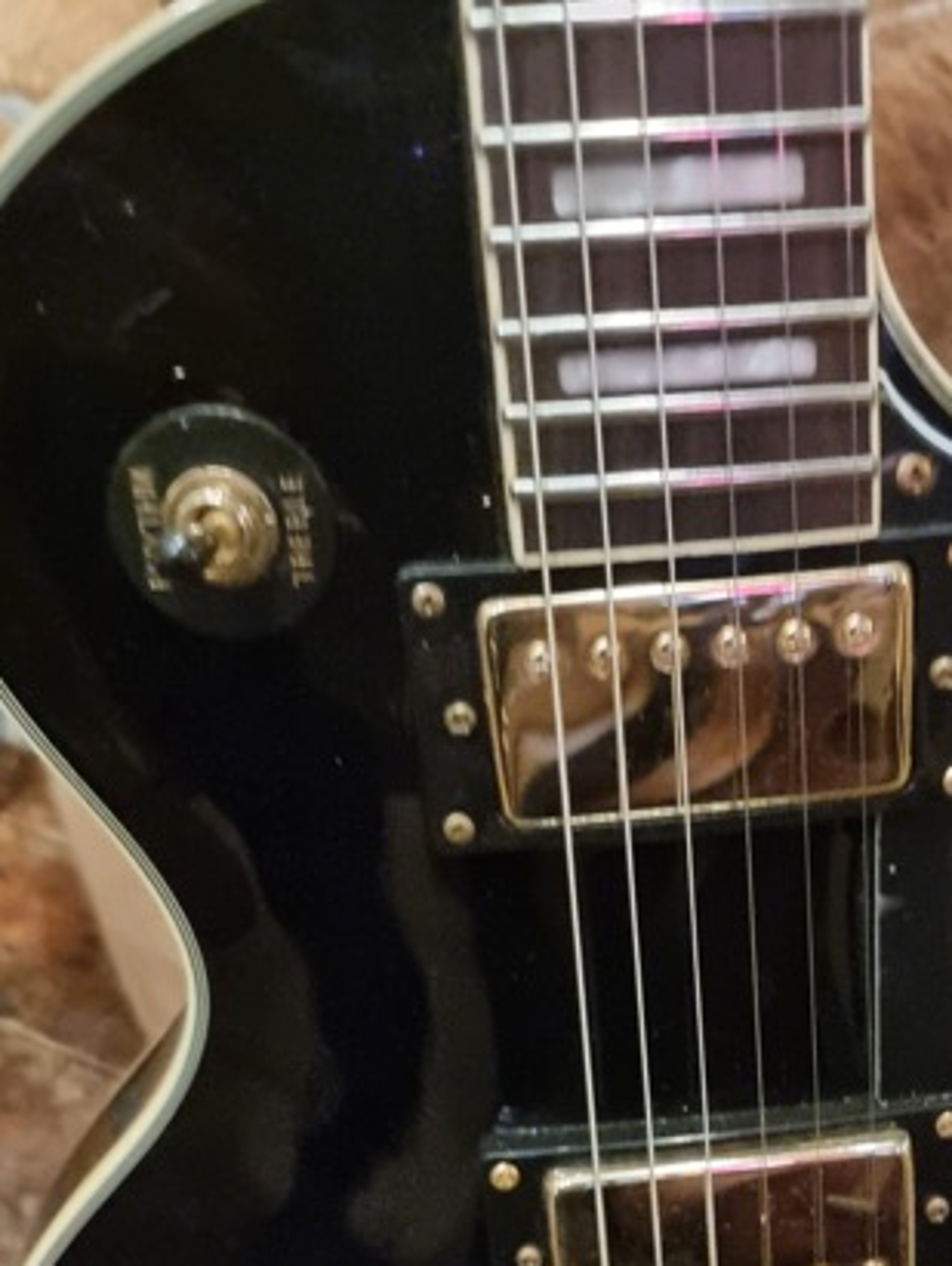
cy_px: 1001
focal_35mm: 42
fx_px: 1538
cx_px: 727
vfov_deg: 42.8
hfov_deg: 33.6
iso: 1600
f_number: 1.8
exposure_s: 1/25
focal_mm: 6.7
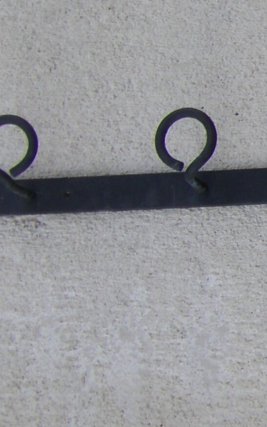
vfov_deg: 13.9
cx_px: 659
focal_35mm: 150
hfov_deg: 8.0
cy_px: 236
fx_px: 1745
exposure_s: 1/125
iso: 64
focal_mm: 6.3
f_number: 3.5
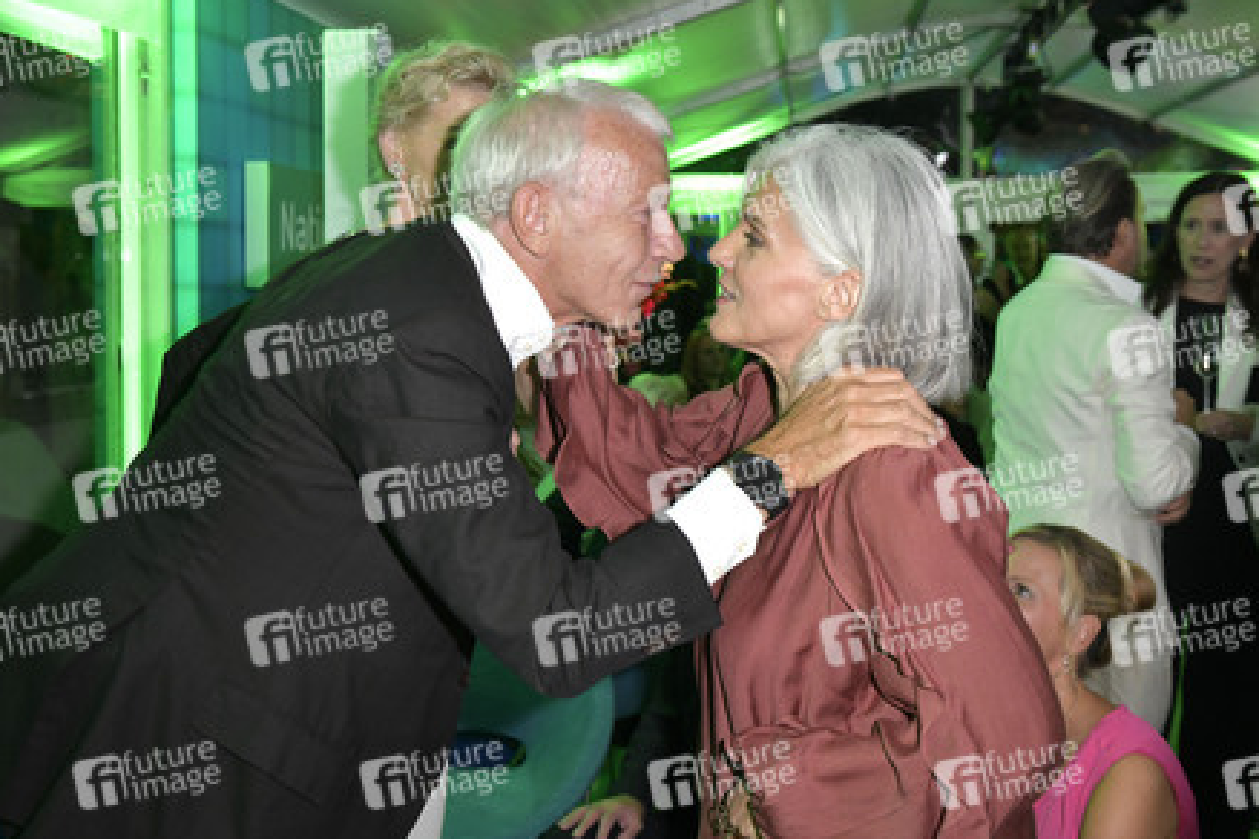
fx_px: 1259
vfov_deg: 36.9
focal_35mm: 36
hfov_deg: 53.1
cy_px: 417
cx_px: 645
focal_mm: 35
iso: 2000
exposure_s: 1/200
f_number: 5
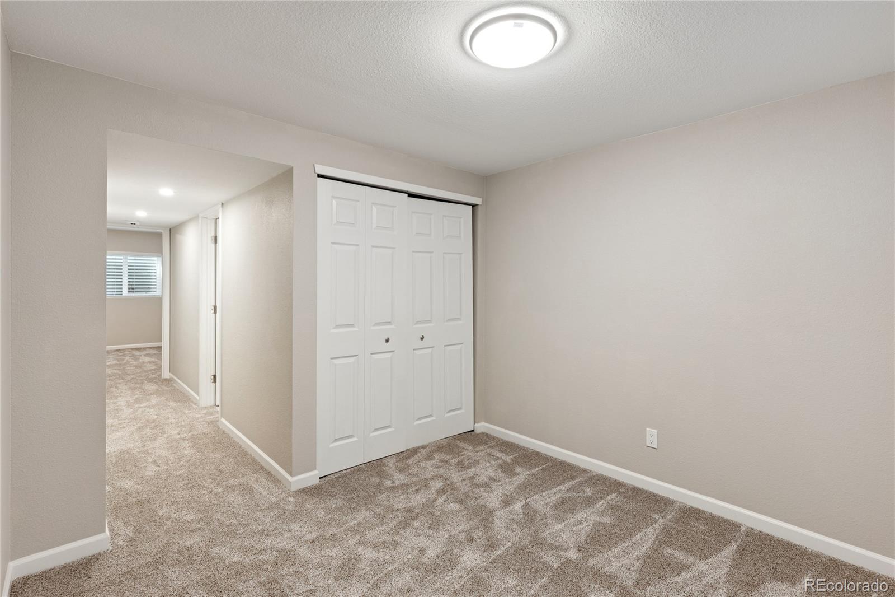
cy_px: 298
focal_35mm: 17
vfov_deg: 70.4
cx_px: 448
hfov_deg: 93.3
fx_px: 423
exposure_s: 1/6
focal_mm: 17
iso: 400
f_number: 9
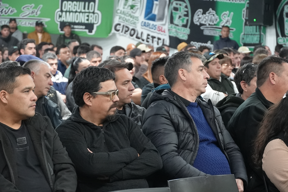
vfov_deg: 11.4
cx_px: 144
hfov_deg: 17.1
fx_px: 960
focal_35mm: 120
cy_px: 96
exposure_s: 1/160
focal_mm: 80
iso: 8000
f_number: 5.6
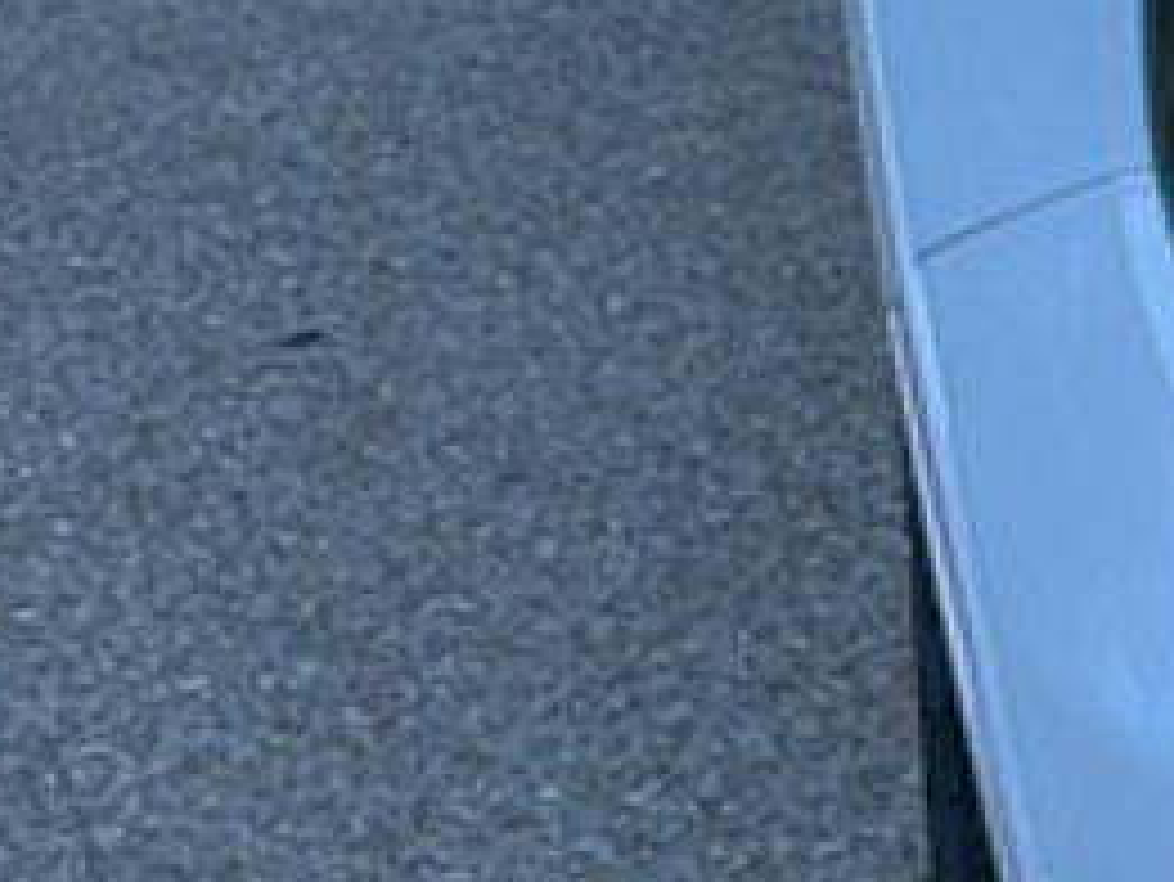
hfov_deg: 10.3
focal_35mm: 153
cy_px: -270
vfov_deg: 9.5
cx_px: 3248
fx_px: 5191
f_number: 1.78
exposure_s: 1/1211
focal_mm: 6.76
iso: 80
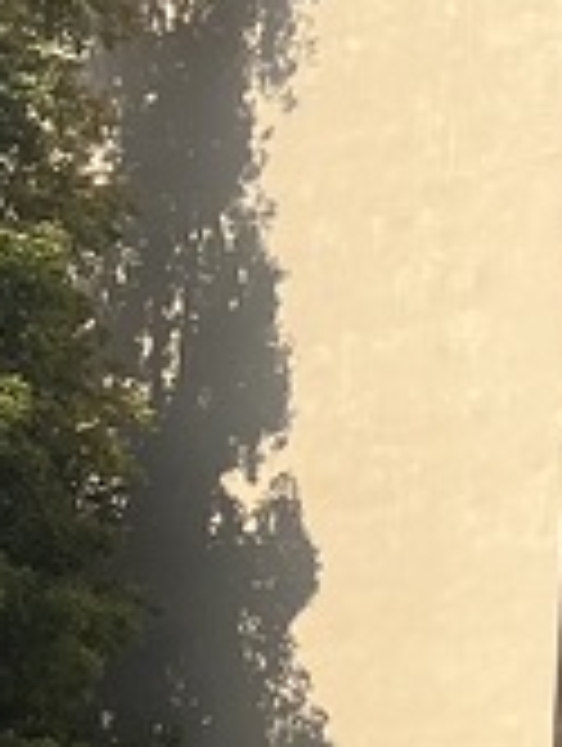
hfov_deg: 8.0
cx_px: 1704
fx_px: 3455
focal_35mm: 160
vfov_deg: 12.3
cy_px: 531
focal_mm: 5.7
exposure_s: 1/4444
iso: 50
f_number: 1.5
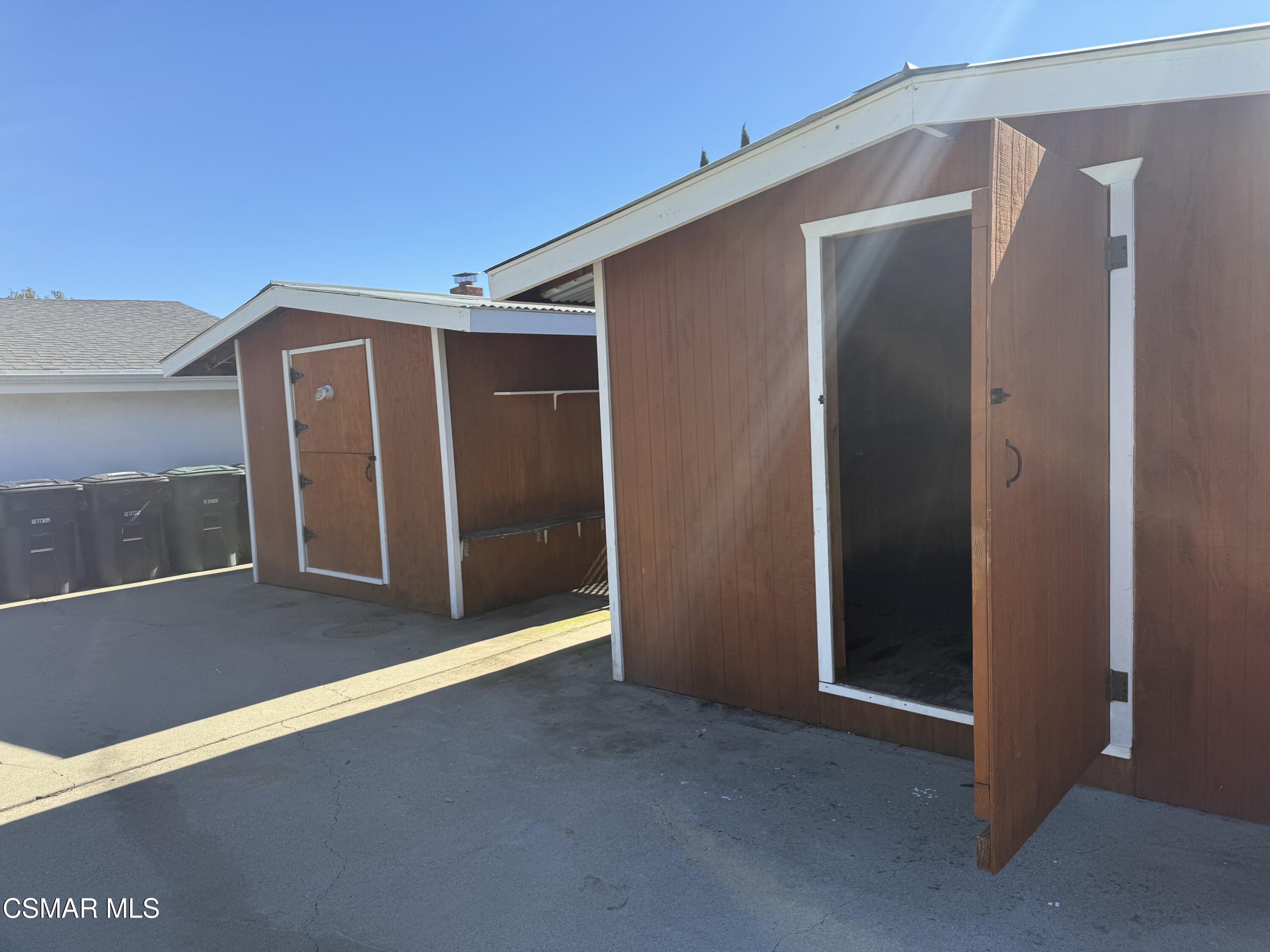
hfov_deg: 71.6
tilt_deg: -4.4
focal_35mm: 24
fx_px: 881
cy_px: 476
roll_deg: +3.1
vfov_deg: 56.8
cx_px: 635
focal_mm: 6.76
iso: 80
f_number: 1.78
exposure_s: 1/2053
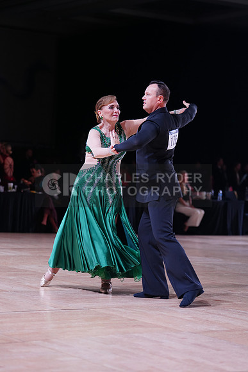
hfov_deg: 14.1
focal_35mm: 97
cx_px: 124
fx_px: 1002
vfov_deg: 21.0
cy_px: 186
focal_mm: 97
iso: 800
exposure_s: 1/500
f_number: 2.8
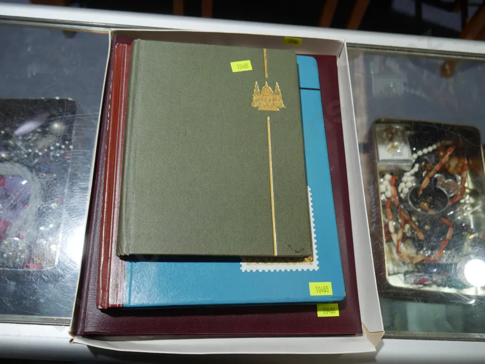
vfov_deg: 44.2
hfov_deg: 56.8
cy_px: 182
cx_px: 242
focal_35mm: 32
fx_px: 449
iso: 200
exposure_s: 1/80
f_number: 3.6
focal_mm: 16
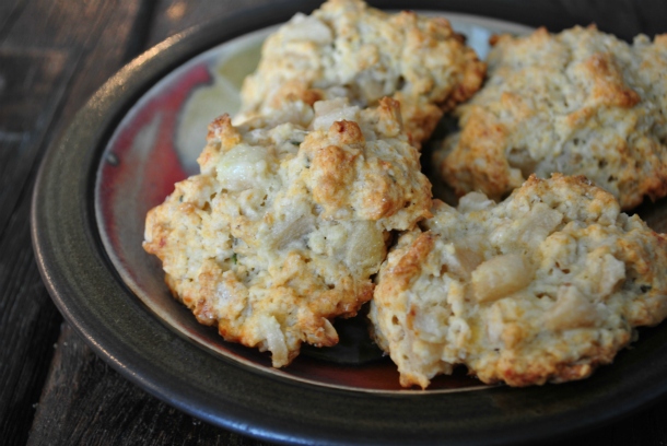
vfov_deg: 22.7
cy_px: 223
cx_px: 334
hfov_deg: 33.4
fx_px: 1113
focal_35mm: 60
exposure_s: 1
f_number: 5.6
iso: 100
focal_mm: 40
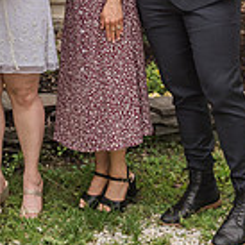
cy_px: -102
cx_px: -40
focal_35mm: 103
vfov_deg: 15.8
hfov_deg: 16.3
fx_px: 825
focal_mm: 26
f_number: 4
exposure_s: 1/125
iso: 500
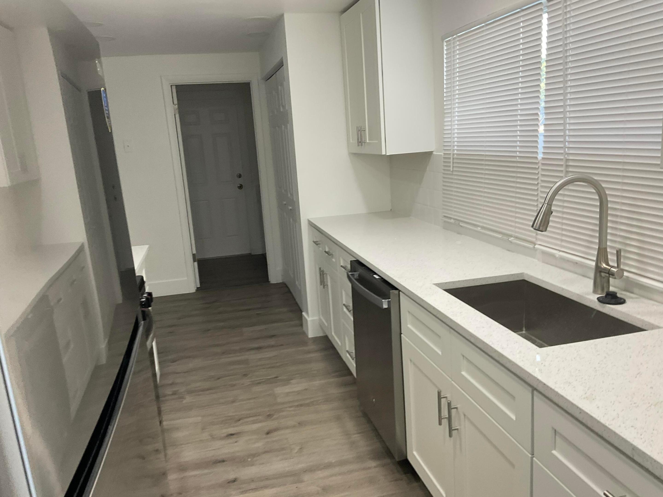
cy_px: 248
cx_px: 332
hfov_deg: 61.7
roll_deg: +4.7
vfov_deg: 48.2
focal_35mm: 29
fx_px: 555
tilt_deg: -10.2
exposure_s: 1/60
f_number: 1.8
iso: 40
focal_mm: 3
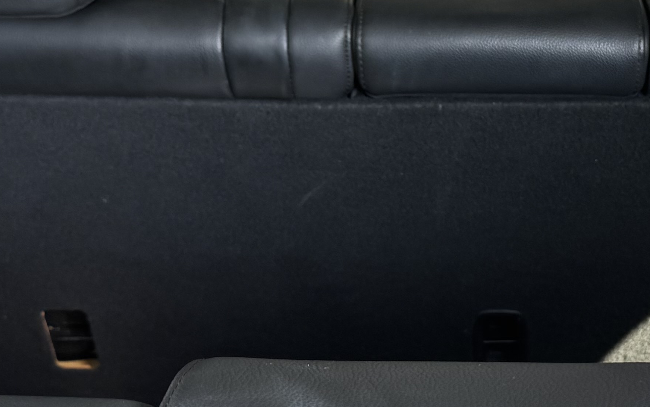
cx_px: 498
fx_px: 1453
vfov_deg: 15.9
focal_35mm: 82
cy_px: 213
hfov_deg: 24.9
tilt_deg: -24.8
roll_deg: +0.7
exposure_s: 1/121
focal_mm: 6.76
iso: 80
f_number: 1.78
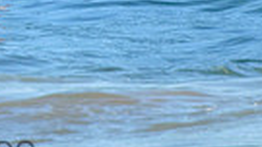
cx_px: -115
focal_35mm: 2691
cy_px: -171
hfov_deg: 0.8
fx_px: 18699
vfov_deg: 0.5
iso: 900
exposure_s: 1/2500
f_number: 5.6
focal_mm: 400
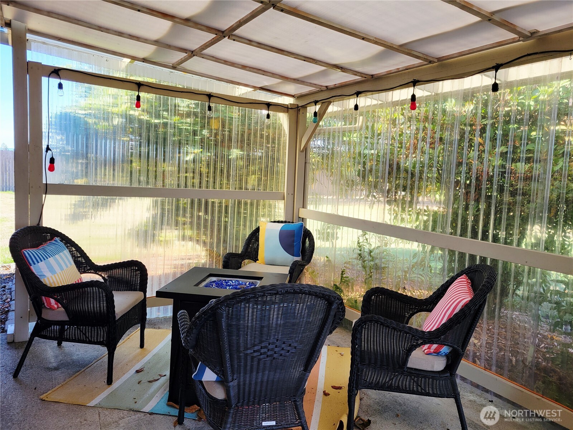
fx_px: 430
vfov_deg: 53.1
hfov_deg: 67.3
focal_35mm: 26
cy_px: 215
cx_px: 286
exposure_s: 1/200
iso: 40
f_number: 1.8
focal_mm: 5.4
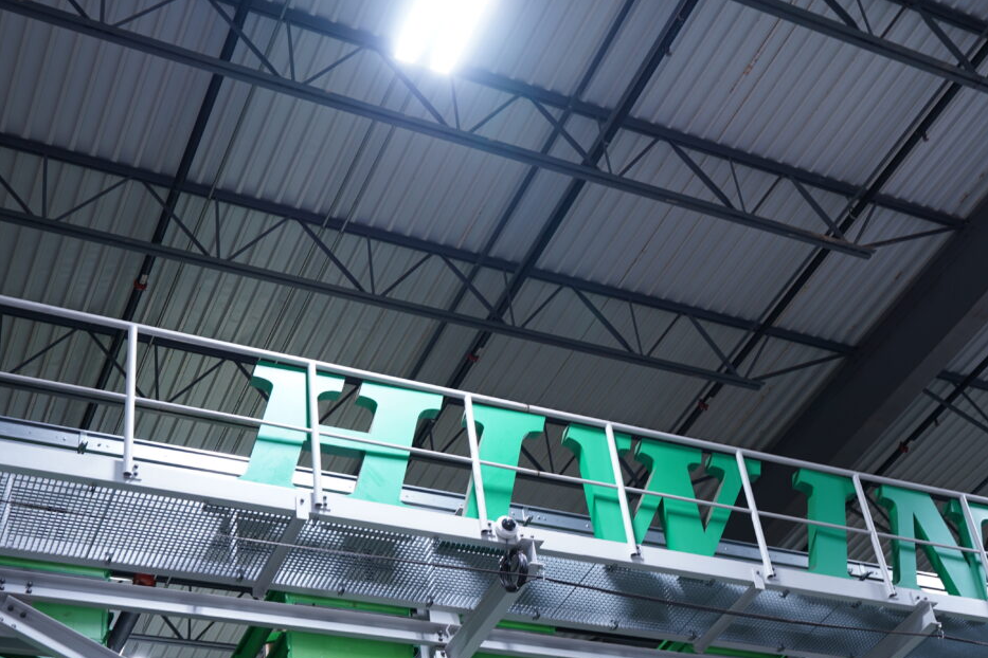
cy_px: 472
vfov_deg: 24.4
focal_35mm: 55
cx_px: 645
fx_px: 1509
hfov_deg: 35.9
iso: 200
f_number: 6.3
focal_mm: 38
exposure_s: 1/2.5
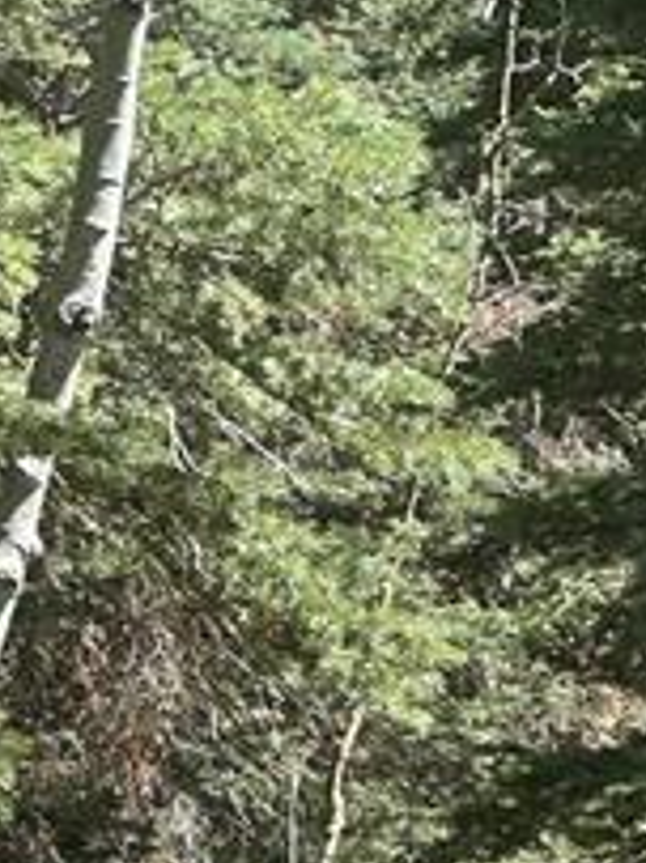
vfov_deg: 6.7
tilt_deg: +7.1
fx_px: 7273
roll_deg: -1.2
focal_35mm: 292
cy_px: 1186
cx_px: 740
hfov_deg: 5.1
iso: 32
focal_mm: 9
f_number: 2.8
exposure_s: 1/135
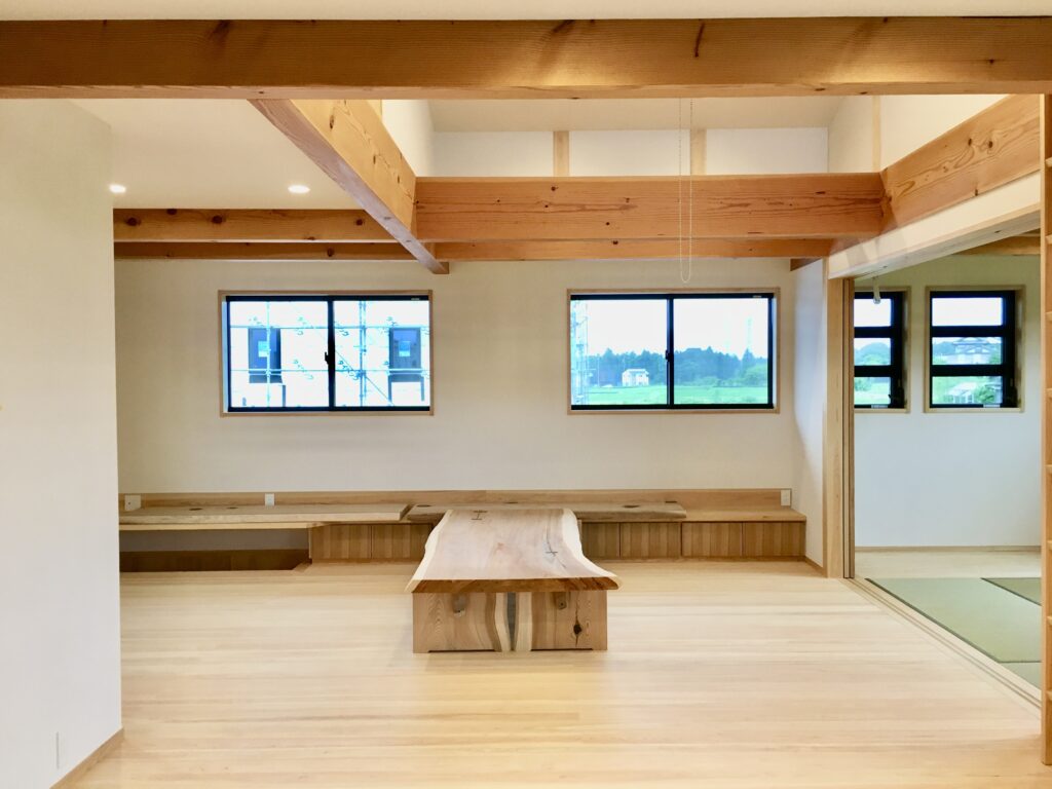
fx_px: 881
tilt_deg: -0.7
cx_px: 526
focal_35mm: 29
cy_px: 394
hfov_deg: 61.7
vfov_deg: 48.2
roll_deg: -0.1
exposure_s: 1/30
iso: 40
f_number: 2.2
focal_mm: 4.15
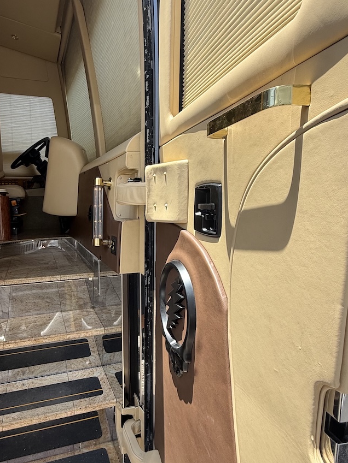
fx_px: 295
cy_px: 241
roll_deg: +0.3
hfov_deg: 59.9
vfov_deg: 76.3
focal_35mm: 22
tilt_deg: -7.4
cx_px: 122
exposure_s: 1/338
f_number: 2.2
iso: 50
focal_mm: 2.22
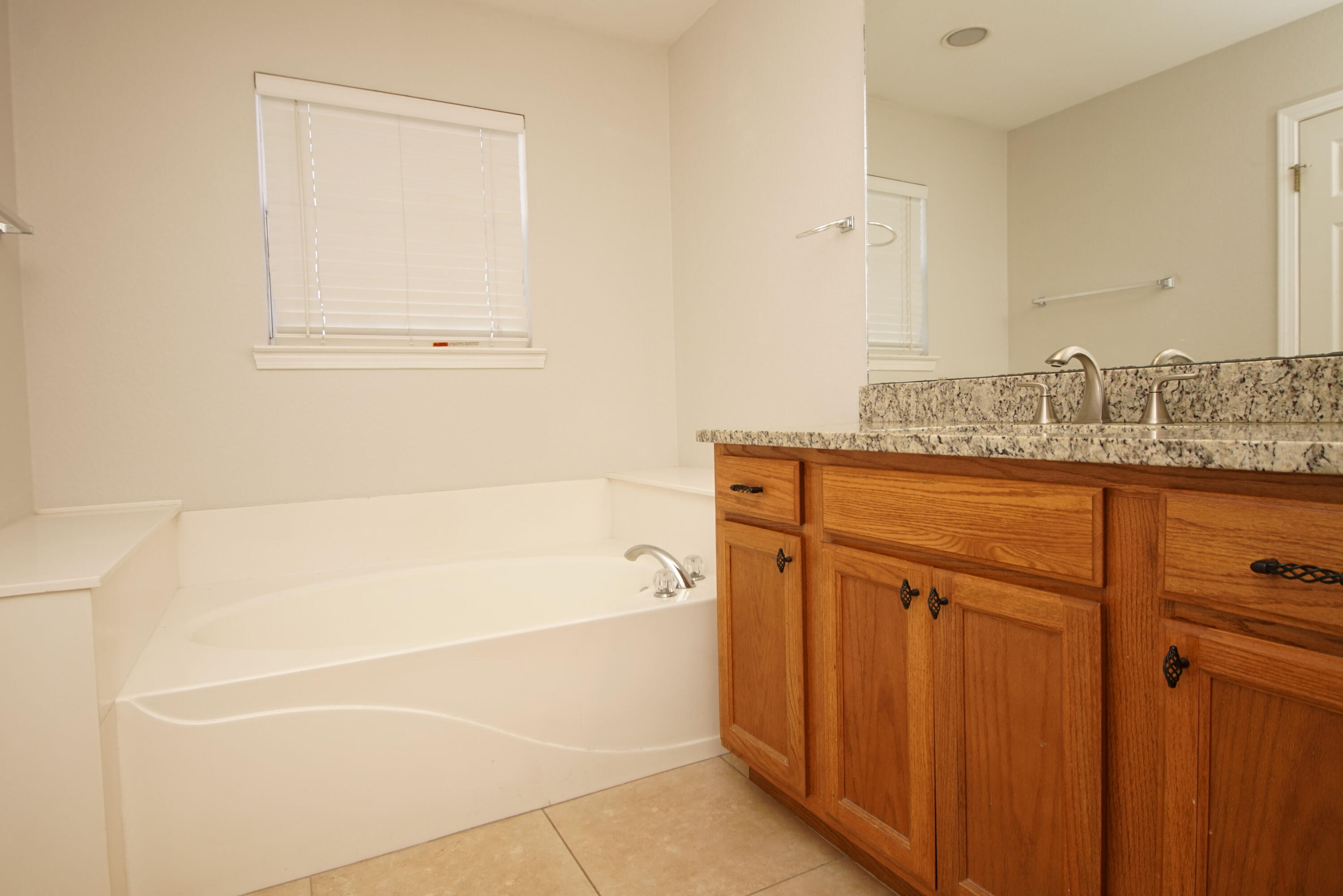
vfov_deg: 67.4
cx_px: 672
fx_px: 672
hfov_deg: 90.0
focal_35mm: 18
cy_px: 448
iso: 250
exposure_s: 1/60
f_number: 4.5
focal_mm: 12
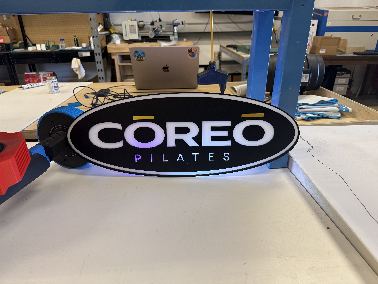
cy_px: 142
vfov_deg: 56.8
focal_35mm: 24
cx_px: 189
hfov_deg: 71.6
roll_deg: +1.4
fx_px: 262
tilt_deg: -24.2
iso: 160
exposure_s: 1/120
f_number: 1.78
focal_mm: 6.76
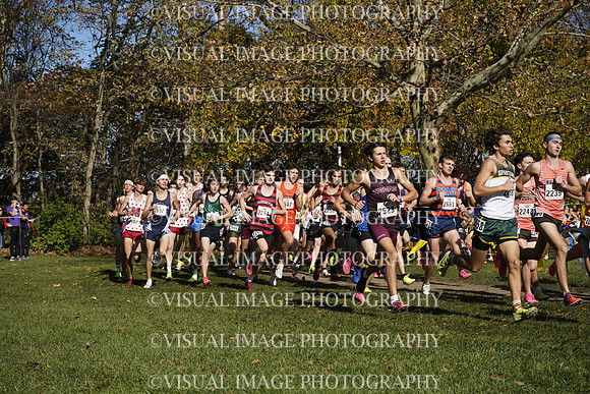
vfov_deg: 19.5
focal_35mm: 70
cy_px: 197
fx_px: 1147
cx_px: 295
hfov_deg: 28.8
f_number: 8
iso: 800
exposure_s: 1/2500
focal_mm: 70
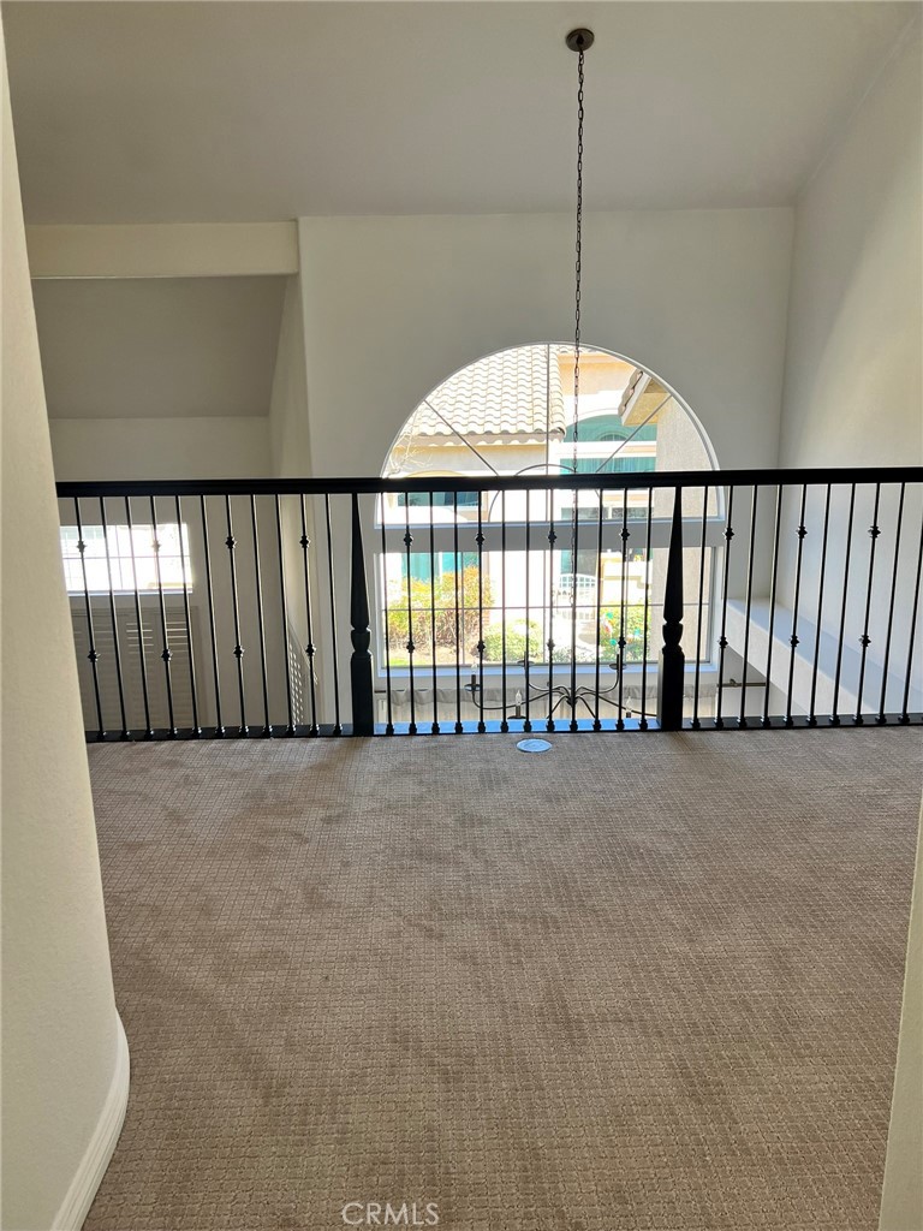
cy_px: 616
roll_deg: -0.1
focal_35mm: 26
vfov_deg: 67.3
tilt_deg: -10.8
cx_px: 462
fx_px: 924
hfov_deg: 53.1
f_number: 1.5
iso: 40
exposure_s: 1/216
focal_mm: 5.7
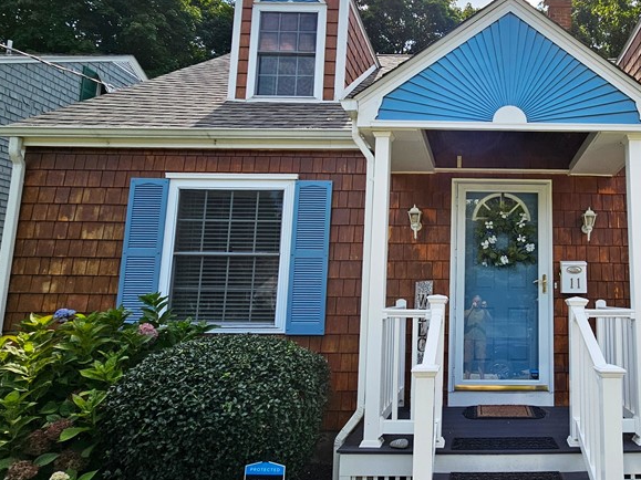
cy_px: 238
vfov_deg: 58.9
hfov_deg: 67.9
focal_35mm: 23
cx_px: 499
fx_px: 426
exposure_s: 1/1910
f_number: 2.2
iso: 50
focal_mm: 2.2
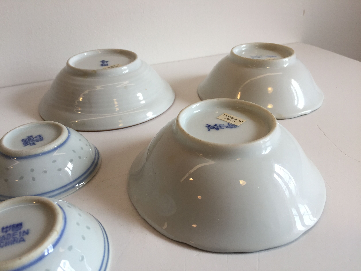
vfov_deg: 48.2
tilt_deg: -31.4
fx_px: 302
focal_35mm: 29
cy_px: 136
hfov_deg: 61.7
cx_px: 180
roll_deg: +2.2
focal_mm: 4.15
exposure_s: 1/100
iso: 40
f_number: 2.2
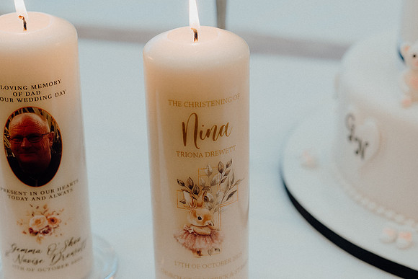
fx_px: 801
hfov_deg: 29.2
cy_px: 140
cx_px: 209
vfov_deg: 19.7
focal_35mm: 69
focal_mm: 46
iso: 640
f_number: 3.5
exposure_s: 1/160
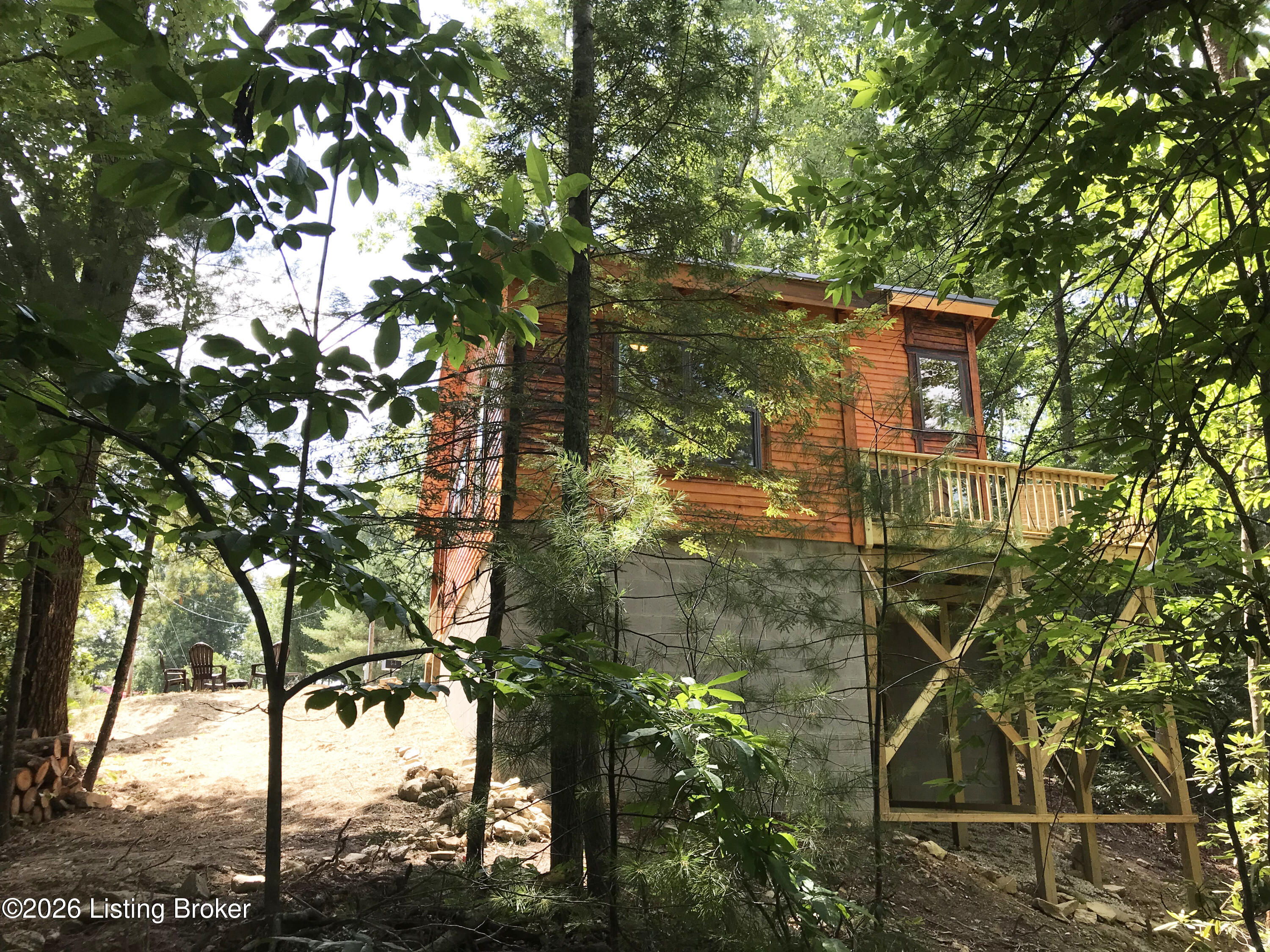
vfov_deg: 49.7
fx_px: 1027
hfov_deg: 63.4
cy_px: 476
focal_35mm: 28
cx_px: 635
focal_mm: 3.99
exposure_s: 1/429
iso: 20
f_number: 1.8
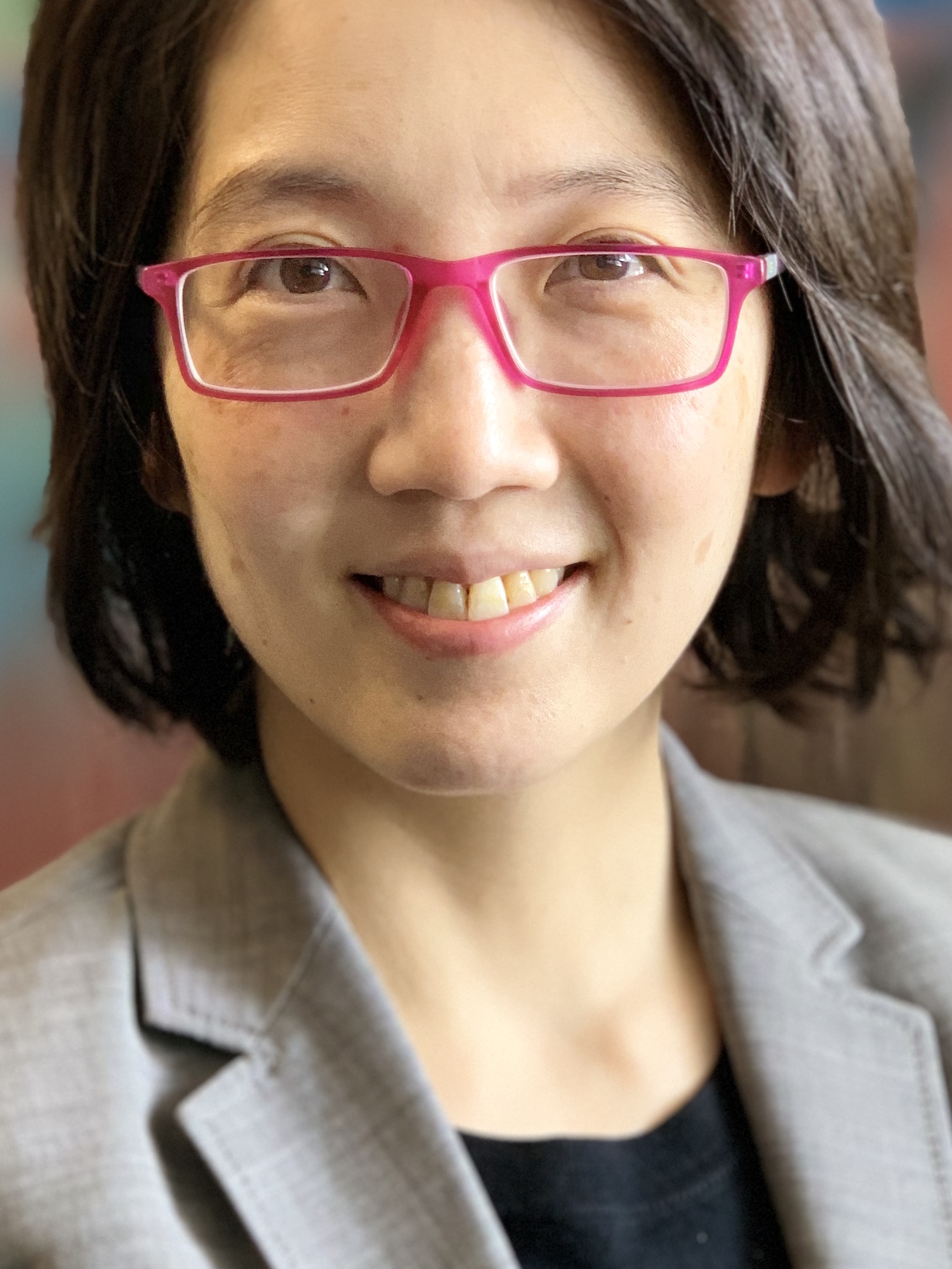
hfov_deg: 15.2
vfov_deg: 20.2
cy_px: 600
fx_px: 3557
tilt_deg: -6.2
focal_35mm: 97
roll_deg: -0.2
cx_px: 463
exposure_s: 1/97
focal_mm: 6
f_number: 2.4
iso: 125
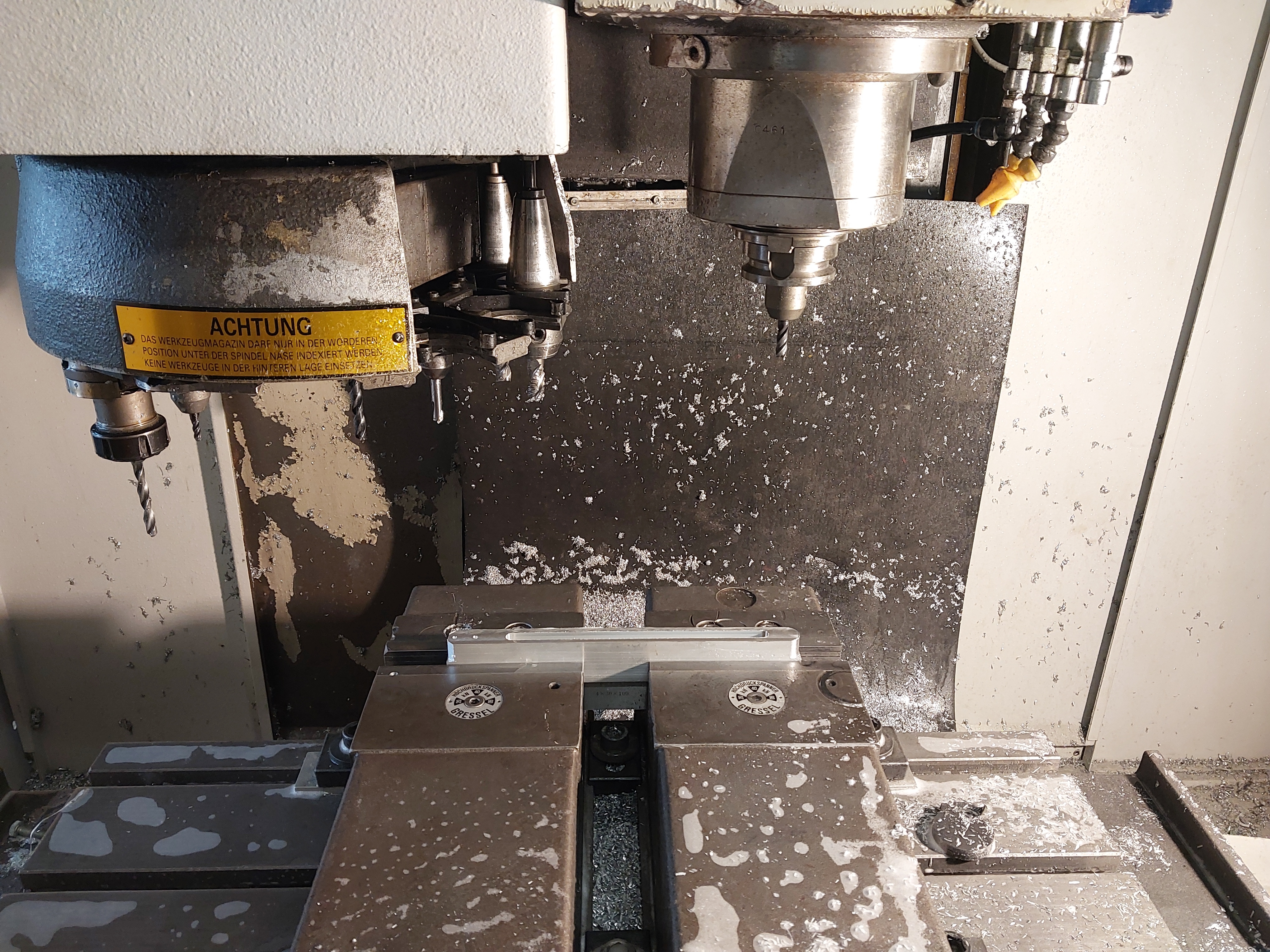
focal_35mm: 30
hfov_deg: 60.0
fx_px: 1101
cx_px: 635
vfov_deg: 46.8
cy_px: 476
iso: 200
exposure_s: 1/50
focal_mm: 4.6
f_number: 1.8
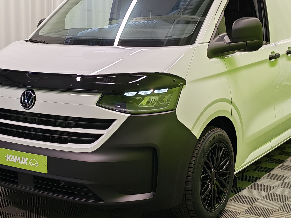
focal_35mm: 63
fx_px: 530
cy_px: 99
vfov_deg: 23.3
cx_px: 147
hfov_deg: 30.7
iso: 320
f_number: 1.9
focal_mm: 6.12
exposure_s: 1/100
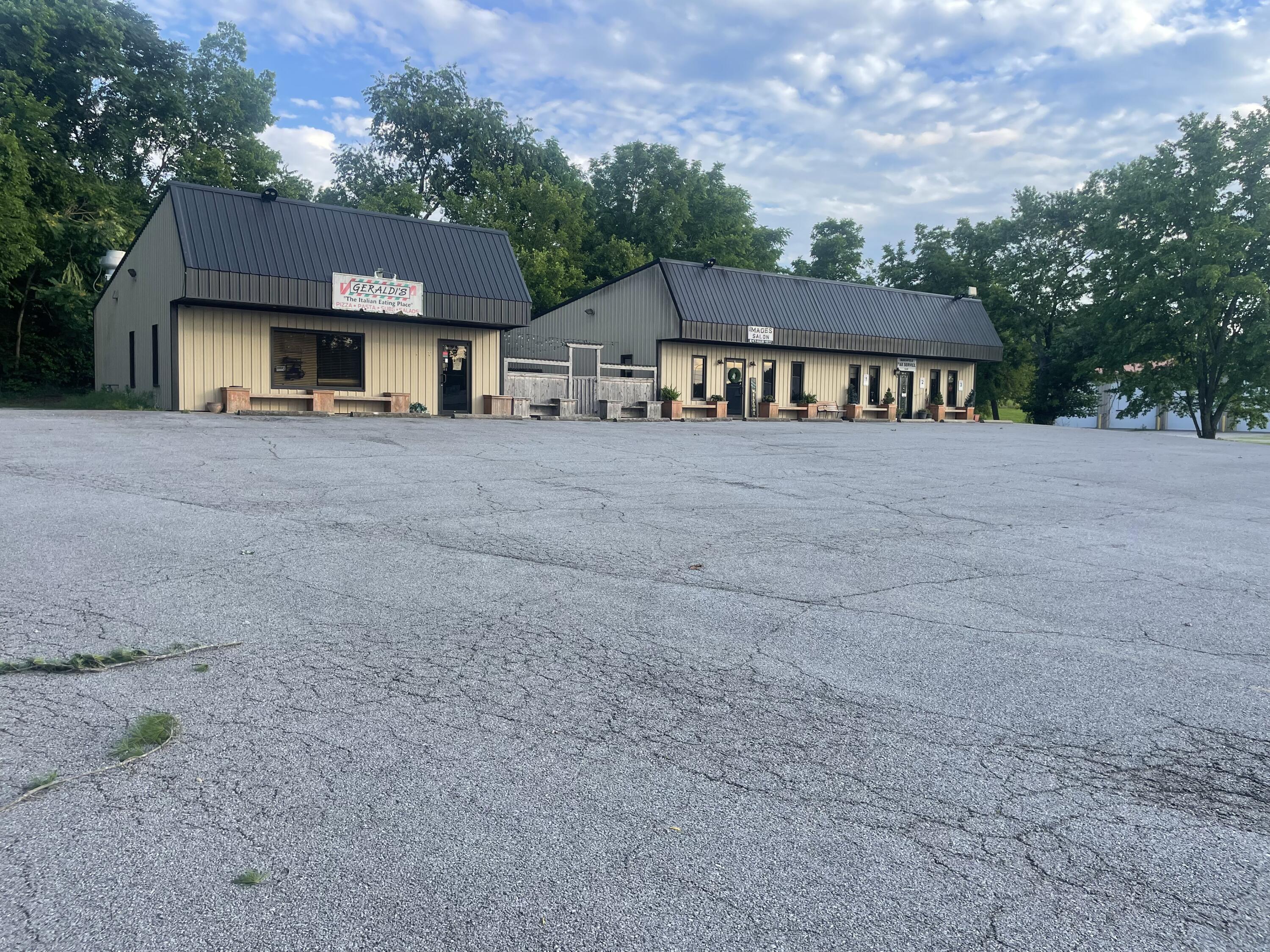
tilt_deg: -3.5
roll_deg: -0.6
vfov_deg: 53.1
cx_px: 635
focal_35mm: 26
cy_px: 476
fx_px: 954
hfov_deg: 67.3
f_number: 1.6
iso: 32
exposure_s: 1/790
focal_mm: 4.2
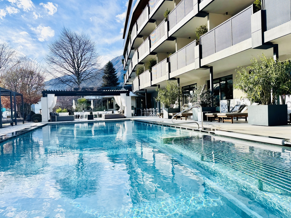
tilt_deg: -0.9
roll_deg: +1.0
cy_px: 111
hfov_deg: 69.4
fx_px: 210
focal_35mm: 25
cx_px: 147
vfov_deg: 54.9
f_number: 1.78
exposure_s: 1/1488
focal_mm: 6.76
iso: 80
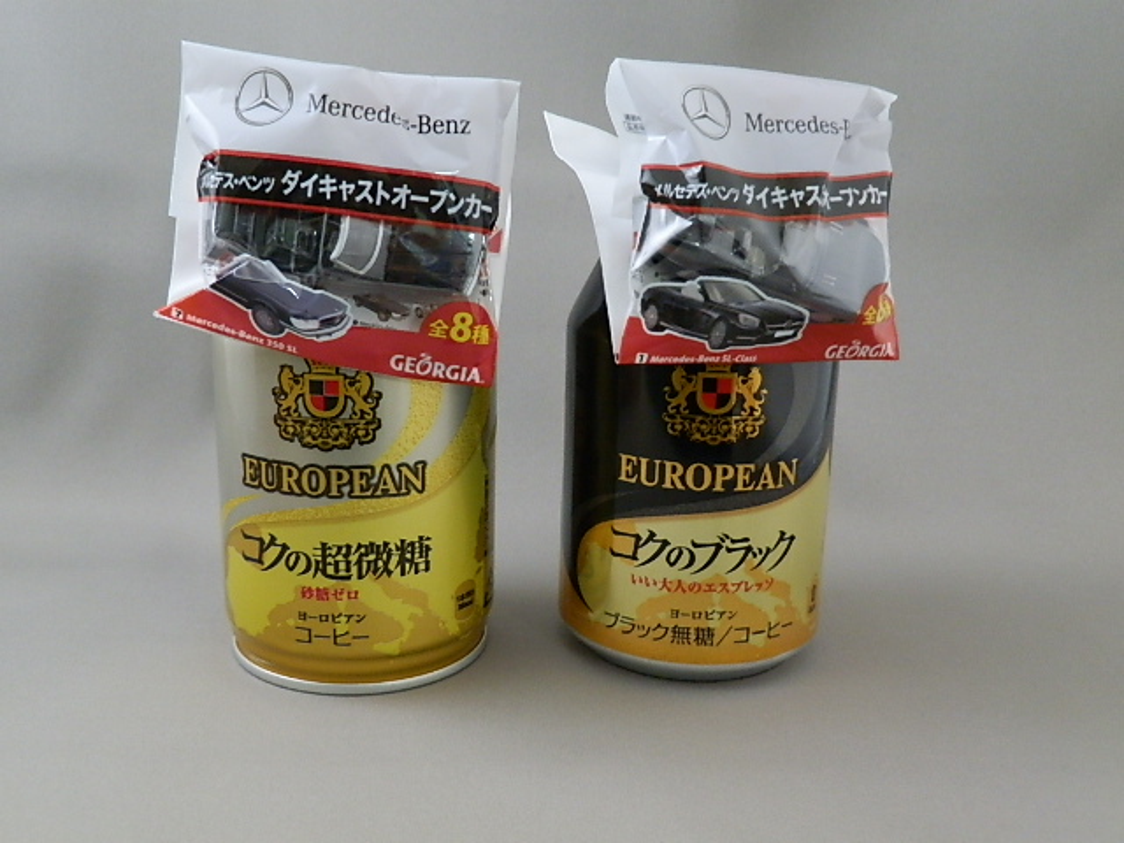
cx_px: 562
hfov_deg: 54.0
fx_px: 1104
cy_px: 422
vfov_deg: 41.8
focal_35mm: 34
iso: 250
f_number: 3.5
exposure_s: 1/8
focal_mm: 6.17
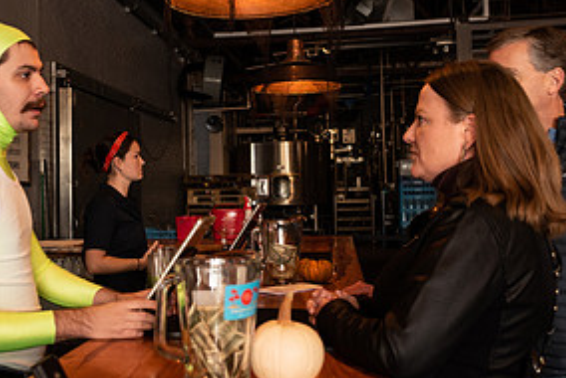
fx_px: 771
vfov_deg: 27.6
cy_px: 162
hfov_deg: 39.9
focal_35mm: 49
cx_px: 195
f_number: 3.2
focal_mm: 24
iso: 800
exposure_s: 1/50
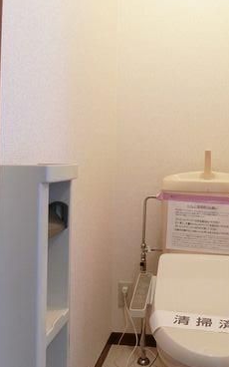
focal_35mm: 35
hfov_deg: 35.8
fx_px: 349
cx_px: 156
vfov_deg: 55.0
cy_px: 151
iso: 500
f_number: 2.7
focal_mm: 4.06
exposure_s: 1/30
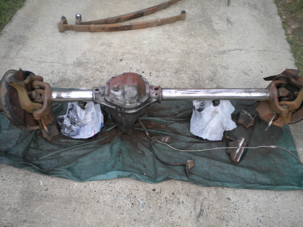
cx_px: 152
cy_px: 114
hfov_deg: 52.6
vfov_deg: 40.7
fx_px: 306
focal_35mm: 35
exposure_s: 1/100
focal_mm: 6.3
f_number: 3.1
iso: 80
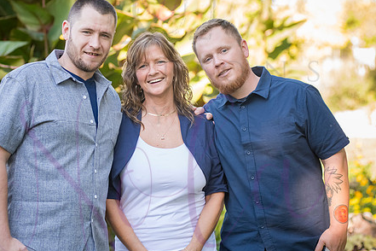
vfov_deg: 11.3
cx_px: 164
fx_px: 1264
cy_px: 113
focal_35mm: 121
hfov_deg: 16.9
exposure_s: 1/500
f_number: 3.5
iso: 800
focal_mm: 92
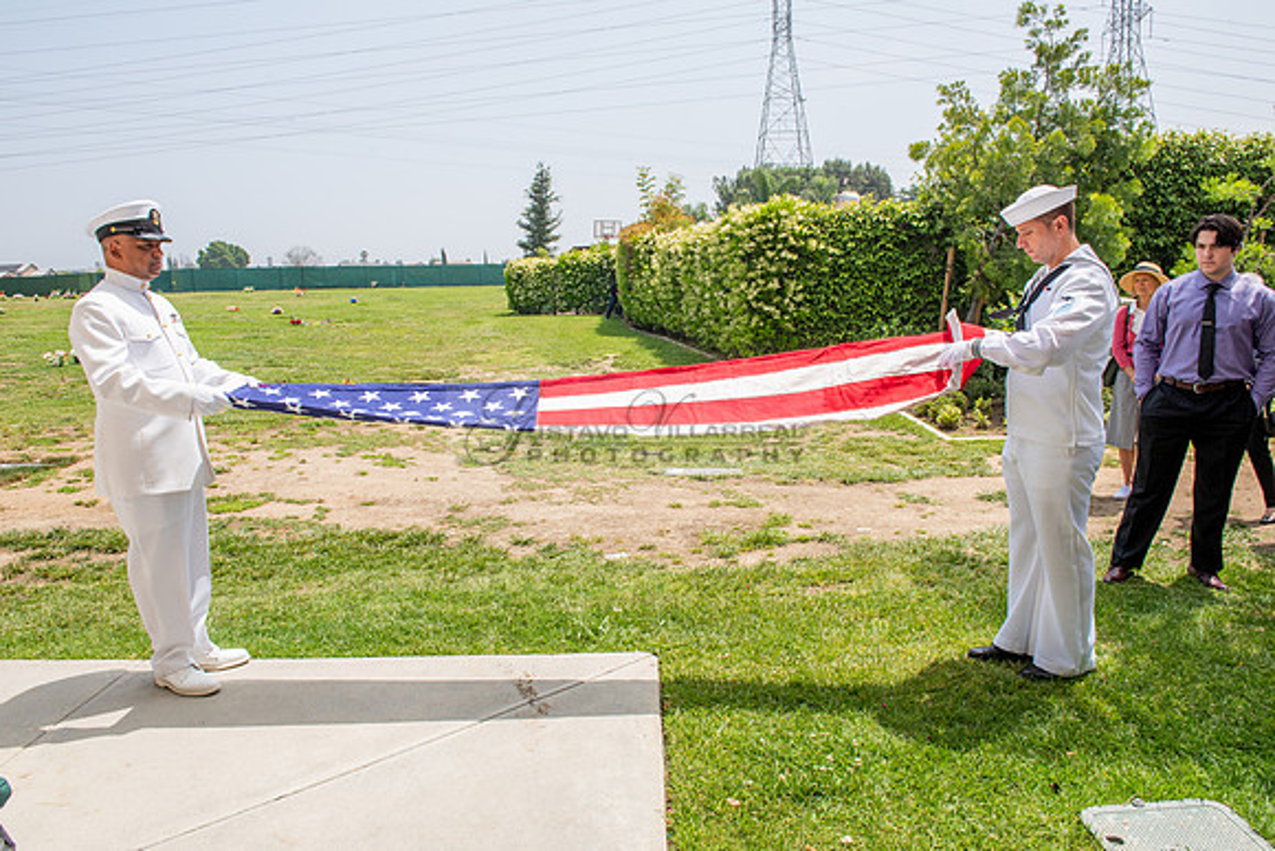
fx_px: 850
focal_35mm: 24
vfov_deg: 53.2
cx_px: 638
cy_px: 426
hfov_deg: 73.7
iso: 250
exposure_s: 1/400
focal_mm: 24
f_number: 11
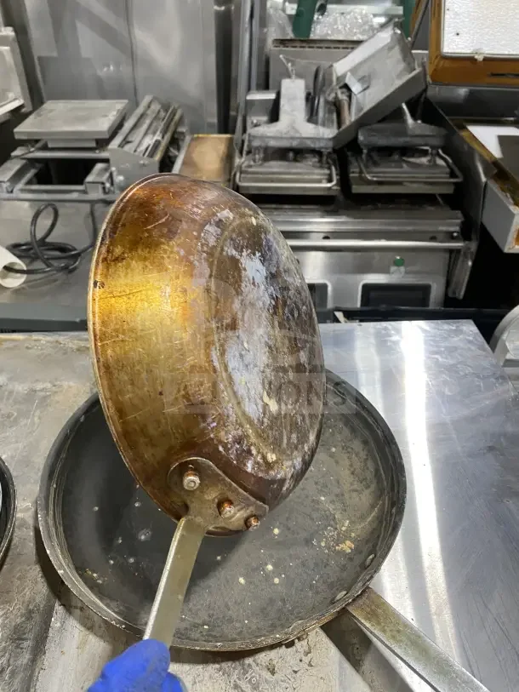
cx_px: 260
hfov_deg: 53.1
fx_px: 520
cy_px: 346
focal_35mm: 26
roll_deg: -1.6
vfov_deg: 67.3
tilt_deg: -36.7
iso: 200
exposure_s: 1/60
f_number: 1.8
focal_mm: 4.25
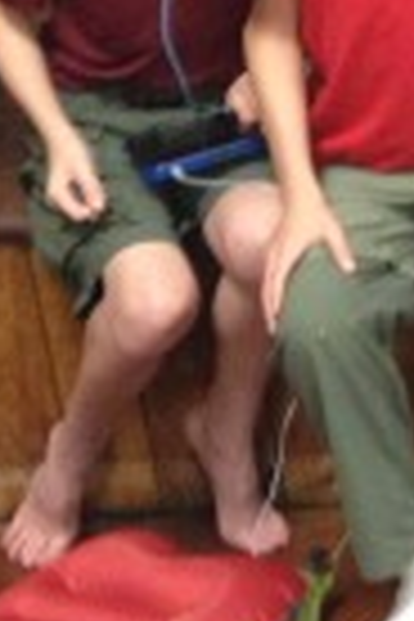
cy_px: 104
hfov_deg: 7.1
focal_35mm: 169
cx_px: 1310
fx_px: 2915
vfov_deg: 12.1
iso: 250
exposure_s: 1/20
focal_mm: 4.28
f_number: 2.4
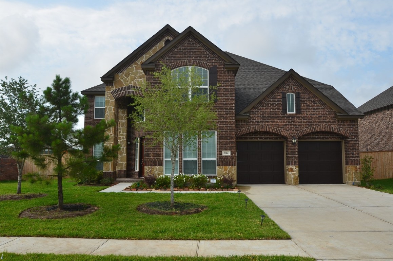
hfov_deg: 64.7
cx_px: 196
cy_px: 130
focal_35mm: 28
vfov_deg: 45.5
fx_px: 311
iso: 100
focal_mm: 19
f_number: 8
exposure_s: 1/250
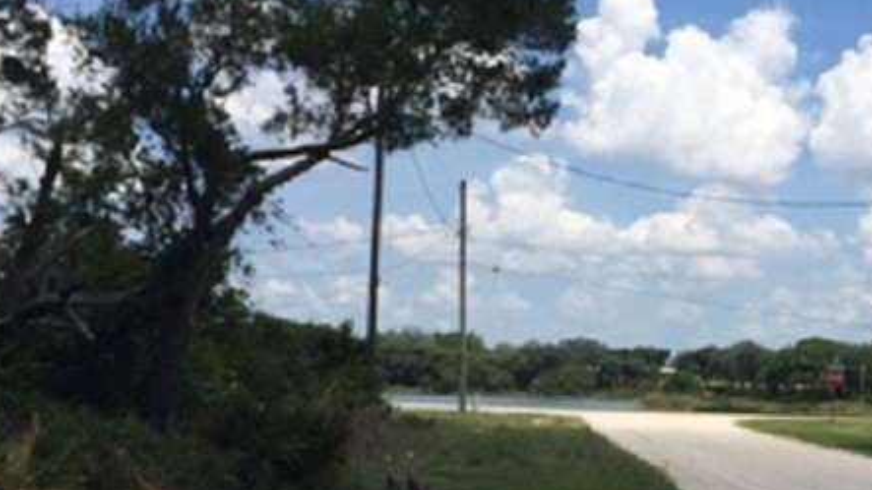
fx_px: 1688
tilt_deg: -3.1
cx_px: 665
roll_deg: -4.3
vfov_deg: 16.2
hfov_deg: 28.5
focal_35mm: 73
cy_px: 486
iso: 32
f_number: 2.2
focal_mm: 4.15
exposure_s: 1/2639
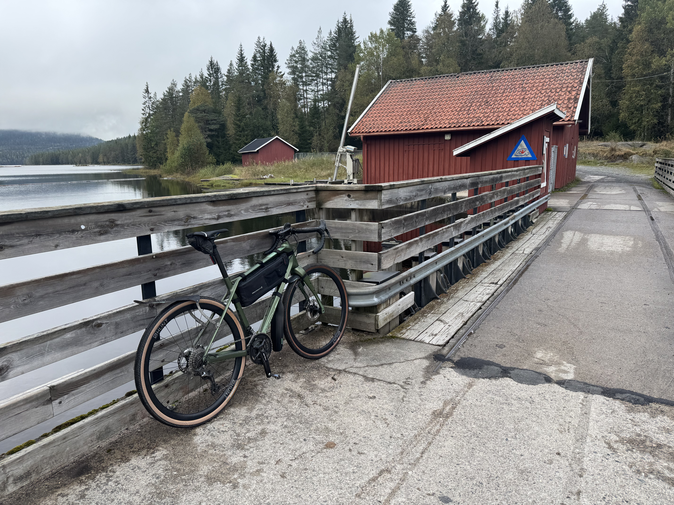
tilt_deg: -13.3
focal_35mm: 24
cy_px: 252
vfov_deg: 56.8
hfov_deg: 71.6
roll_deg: -0.8
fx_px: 467
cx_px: 337
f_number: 1.78
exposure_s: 1/747
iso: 80
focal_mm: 6.76
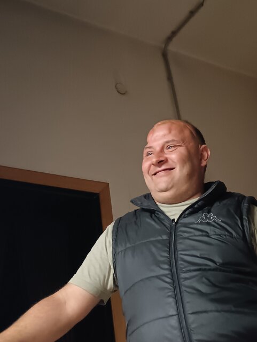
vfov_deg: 35.5
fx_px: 534
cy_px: 171
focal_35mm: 54
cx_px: 128
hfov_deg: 27.0
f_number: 1.9
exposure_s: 1/16.7
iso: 3907
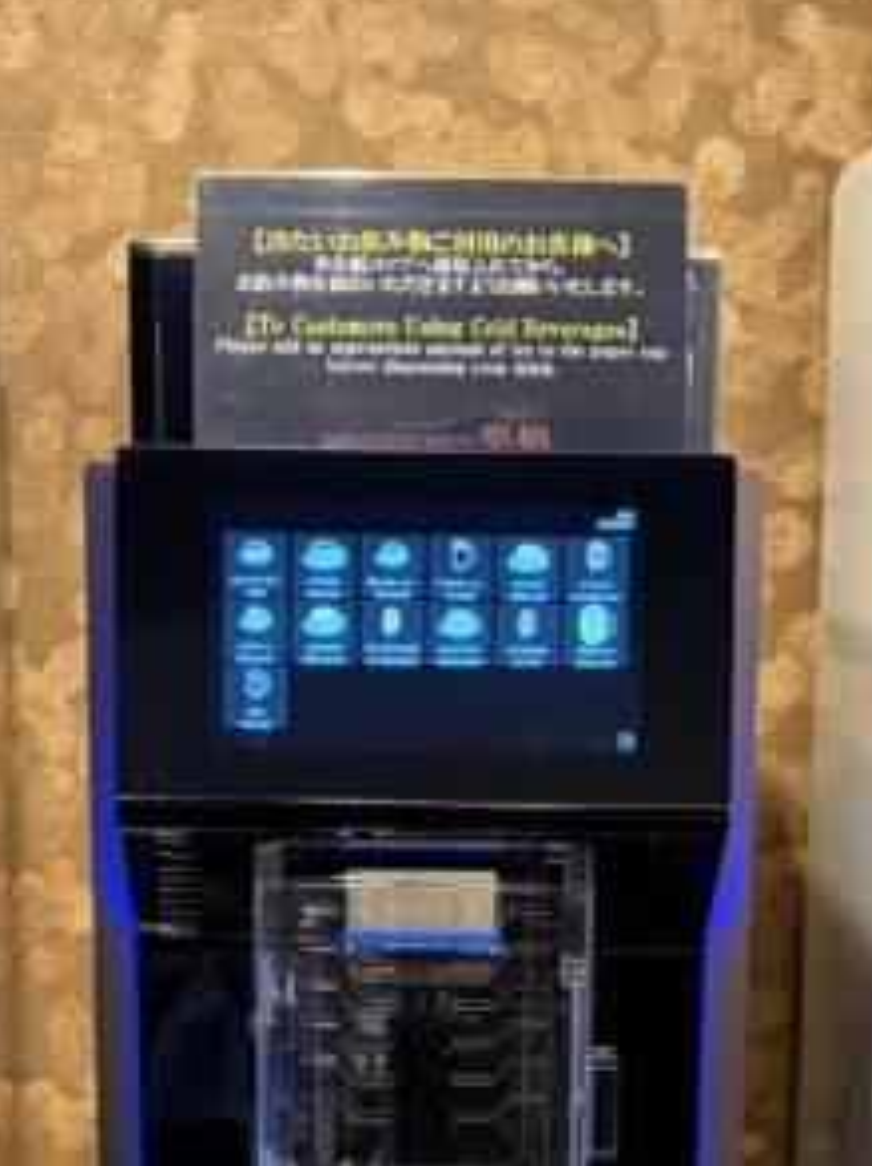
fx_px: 3063
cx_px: 490
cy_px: 1309
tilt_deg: -11.8
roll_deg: -1.0
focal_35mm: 91
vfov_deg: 20.5
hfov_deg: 16.2
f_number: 1.6
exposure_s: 1/50
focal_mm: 5.96
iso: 320
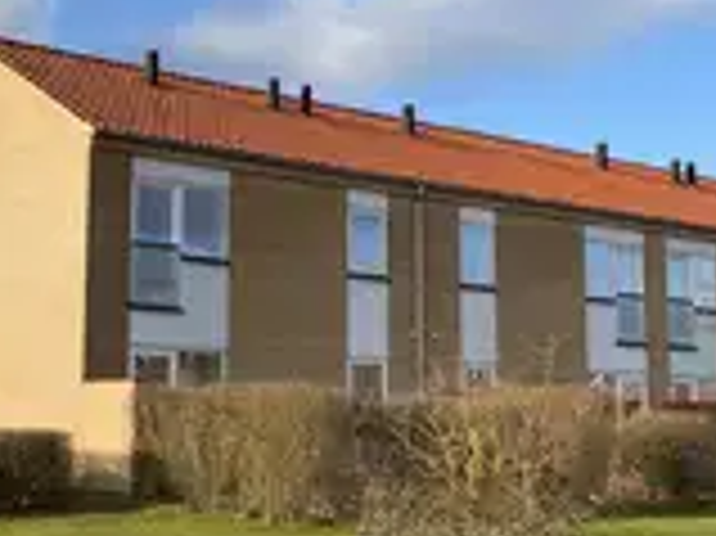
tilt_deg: +6.2
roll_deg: -1.9
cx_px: 223
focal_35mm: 61
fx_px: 1261
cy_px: 279
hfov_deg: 31.4
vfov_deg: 24.0
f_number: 1.8
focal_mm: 4.25
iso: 32
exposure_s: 1/1779
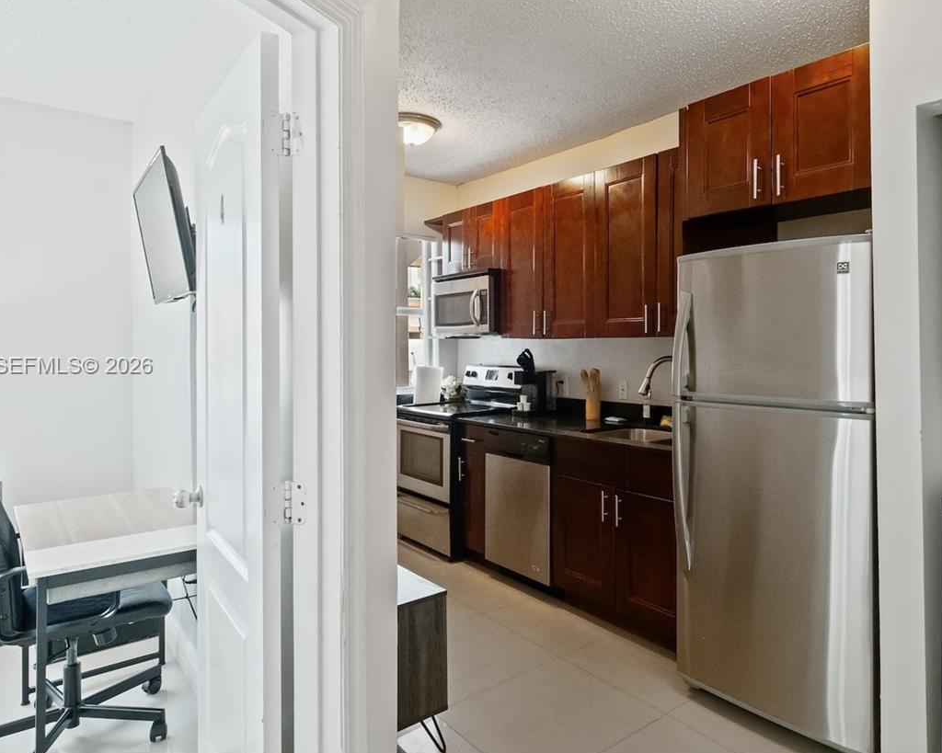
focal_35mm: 22
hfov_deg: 73.5
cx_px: 602
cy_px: 367
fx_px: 613
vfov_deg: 63.1
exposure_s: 1/30
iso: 1600
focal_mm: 10
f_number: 8
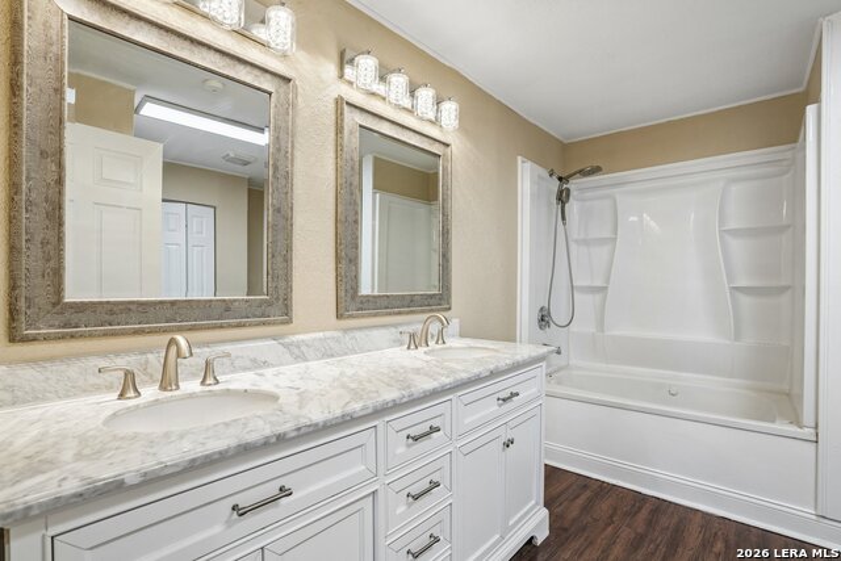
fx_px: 374
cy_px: 280
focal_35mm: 16
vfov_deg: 73.8
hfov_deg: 96.7
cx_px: 420
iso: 400
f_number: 8
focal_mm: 16
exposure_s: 1/30
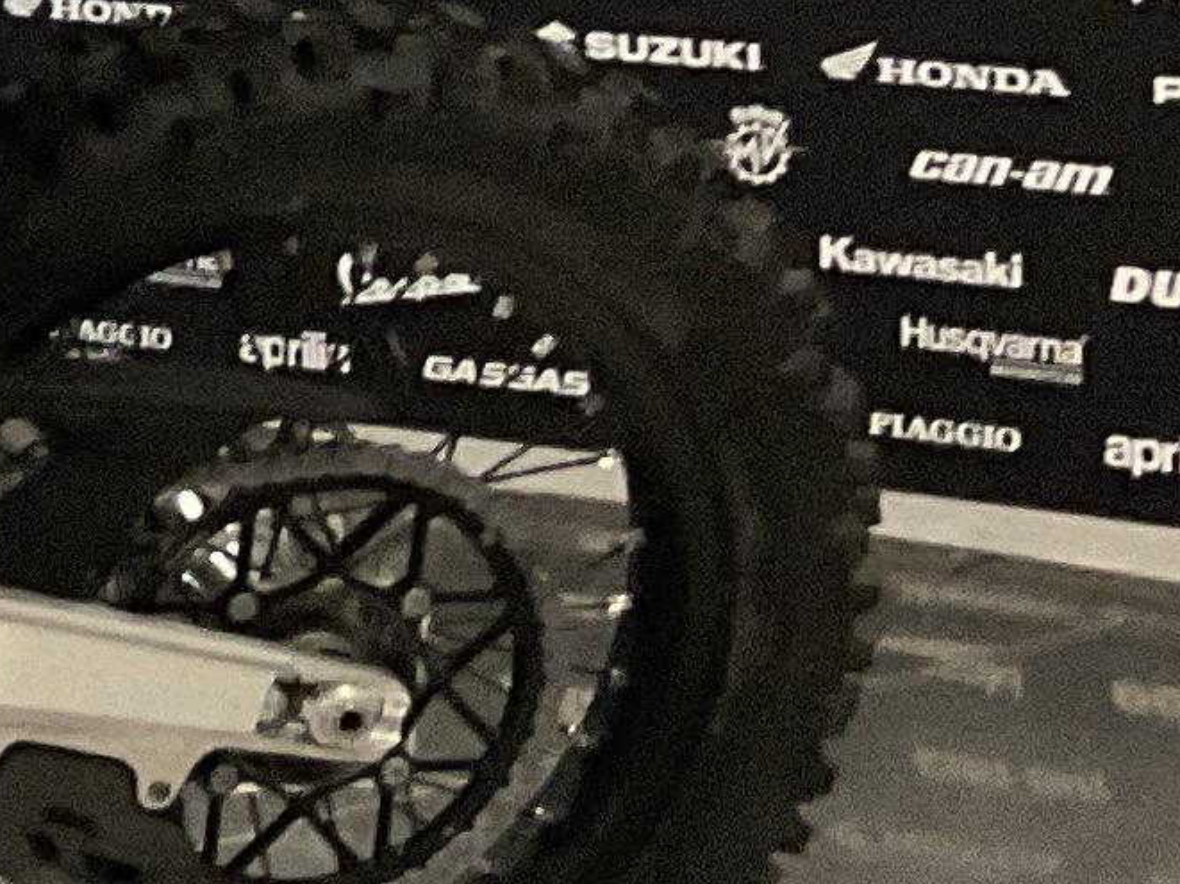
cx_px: -1130
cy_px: -273
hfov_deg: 10.3
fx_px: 6030
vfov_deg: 8.3
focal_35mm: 177
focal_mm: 3
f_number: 1.8
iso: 200
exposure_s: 1/60
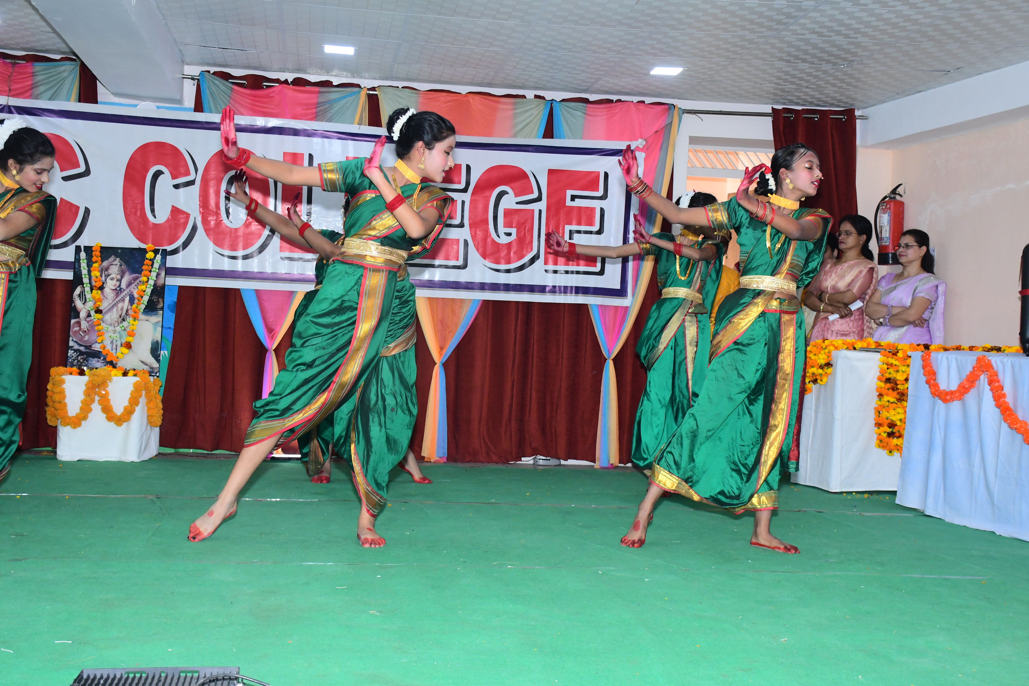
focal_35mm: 48
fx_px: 1372
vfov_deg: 28.1
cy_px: 343
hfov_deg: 41.1
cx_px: 514
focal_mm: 32
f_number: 5.6
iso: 1600
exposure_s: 1/160
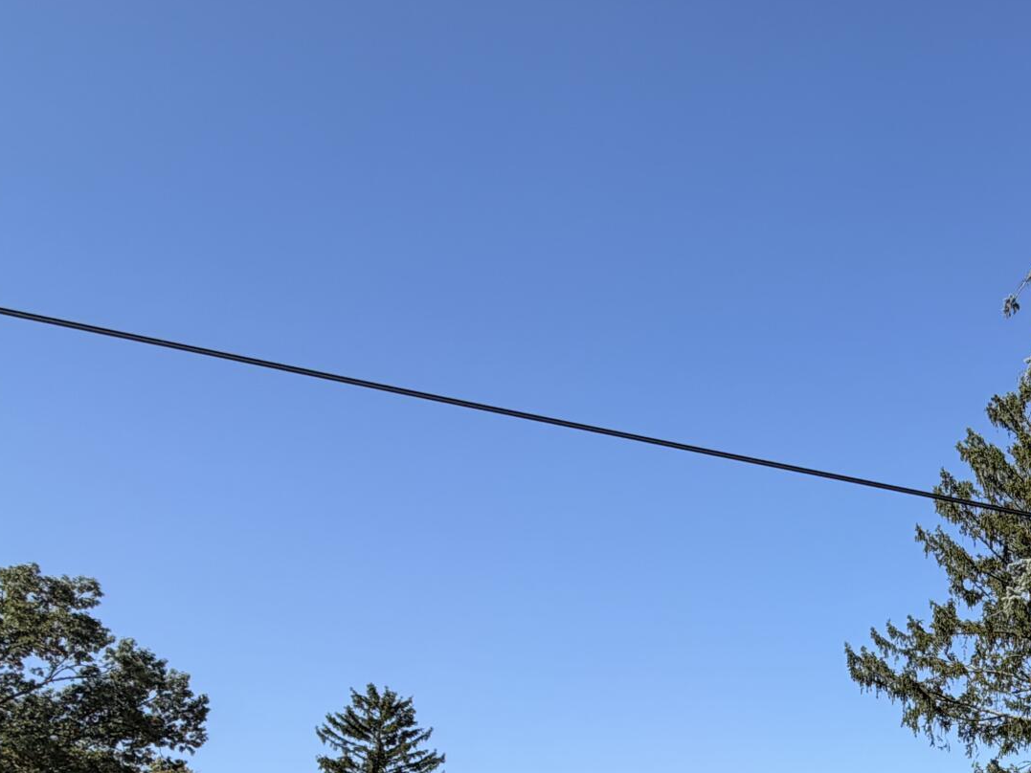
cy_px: 886
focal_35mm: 39
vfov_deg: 31.8
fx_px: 1162
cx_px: 979
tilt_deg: +5.2
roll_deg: +1.7
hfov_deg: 42.7
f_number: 2.2
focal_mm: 2.22
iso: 32
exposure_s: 1/770
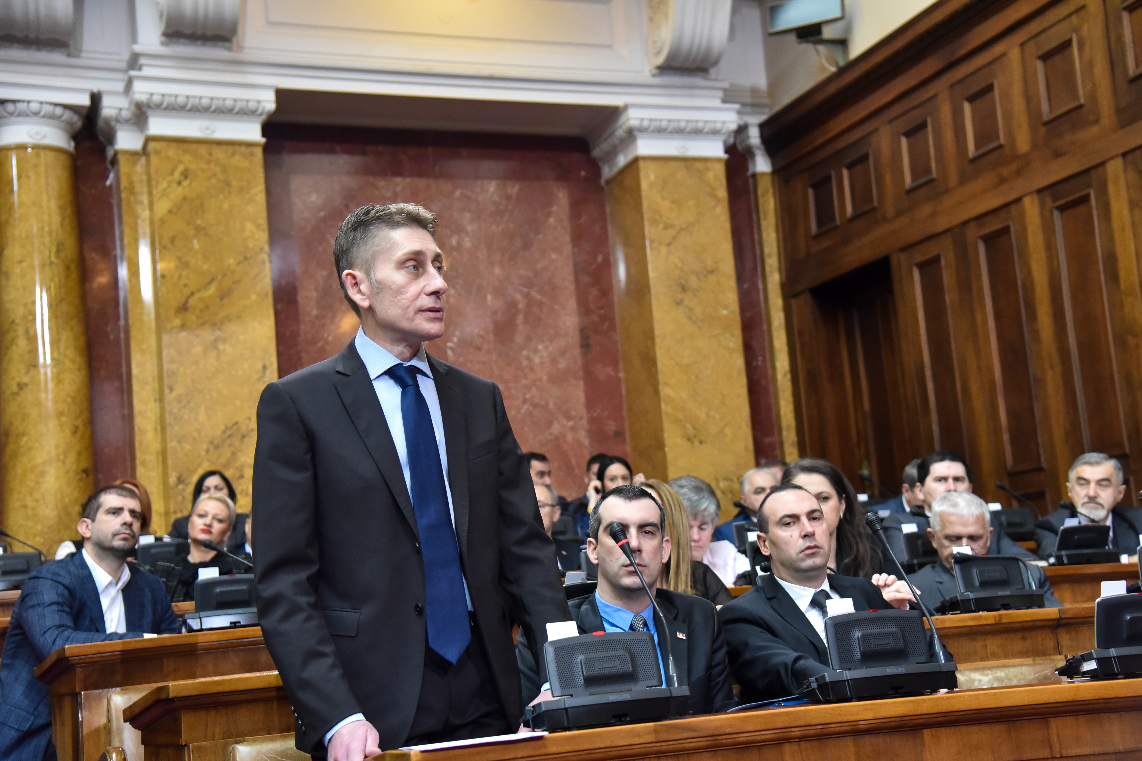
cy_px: 380
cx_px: 571
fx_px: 1586
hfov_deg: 39.6
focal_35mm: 50
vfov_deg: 27.0
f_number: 4
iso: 3200
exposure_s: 1/200
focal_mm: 50
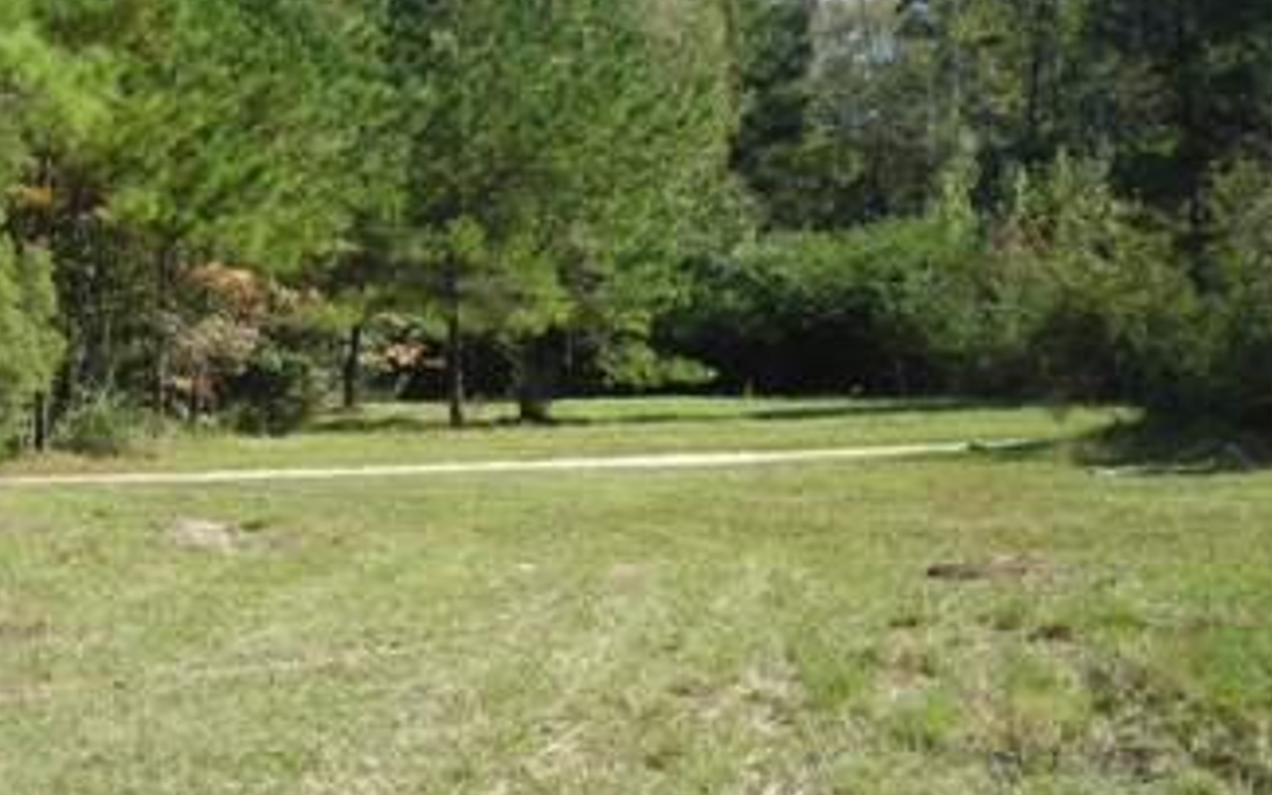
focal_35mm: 62
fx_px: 2149
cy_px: 233
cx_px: 466
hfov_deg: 32.8
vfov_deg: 20.8
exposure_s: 1/320
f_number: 3.2
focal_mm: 6.3
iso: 50
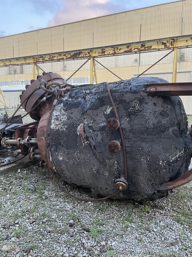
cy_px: 128
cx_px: 96
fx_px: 192
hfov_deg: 53.1
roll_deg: -0.4
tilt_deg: -5.7
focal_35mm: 26
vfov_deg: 67.3
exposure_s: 1/91
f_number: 1.6
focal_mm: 4.2
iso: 125
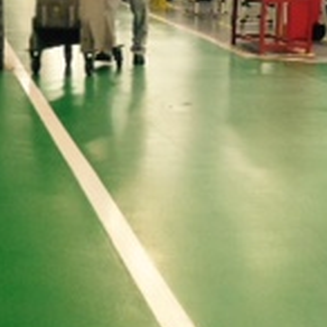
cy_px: 320
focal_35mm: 128
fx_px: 1368
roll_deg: -1.2
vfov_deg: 13.5
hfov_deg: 13.5
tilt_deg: -18.3
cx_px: 49
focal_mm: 4.12
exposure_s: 1/20
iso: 100
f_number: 2.4
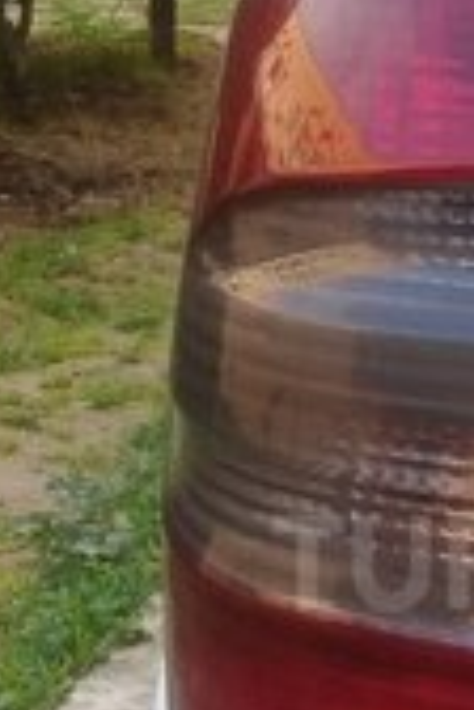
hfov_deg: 13.9
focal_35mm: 95
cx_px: 597
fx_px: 1876
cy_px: 562
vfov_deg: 21.2
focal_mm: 3.3
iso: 50
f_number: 2.2
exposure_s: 1/154
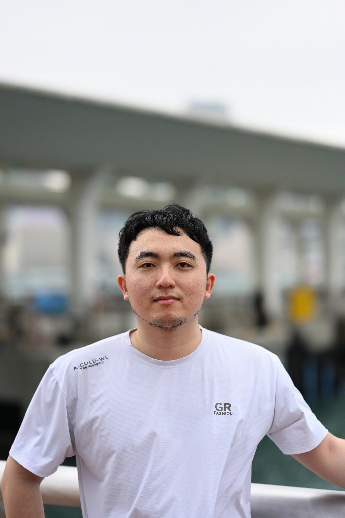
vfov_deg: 23.9
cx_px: 172
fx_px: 1222
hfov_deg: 16.1
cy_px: 259
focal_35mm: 85
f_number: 1.8
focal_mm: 85
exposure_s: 1/1250
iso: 100
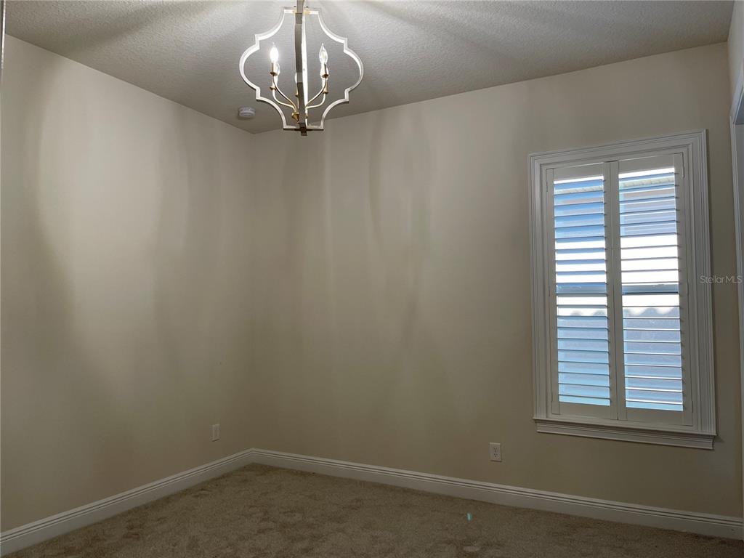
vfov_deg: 53.1
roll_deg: -0.1
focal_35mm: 26
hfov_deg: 67.3
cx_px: 372
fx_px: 559
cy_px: 279
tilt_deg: +1.8
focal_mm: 5.1
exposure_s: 1/120
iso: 80
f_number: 1.6
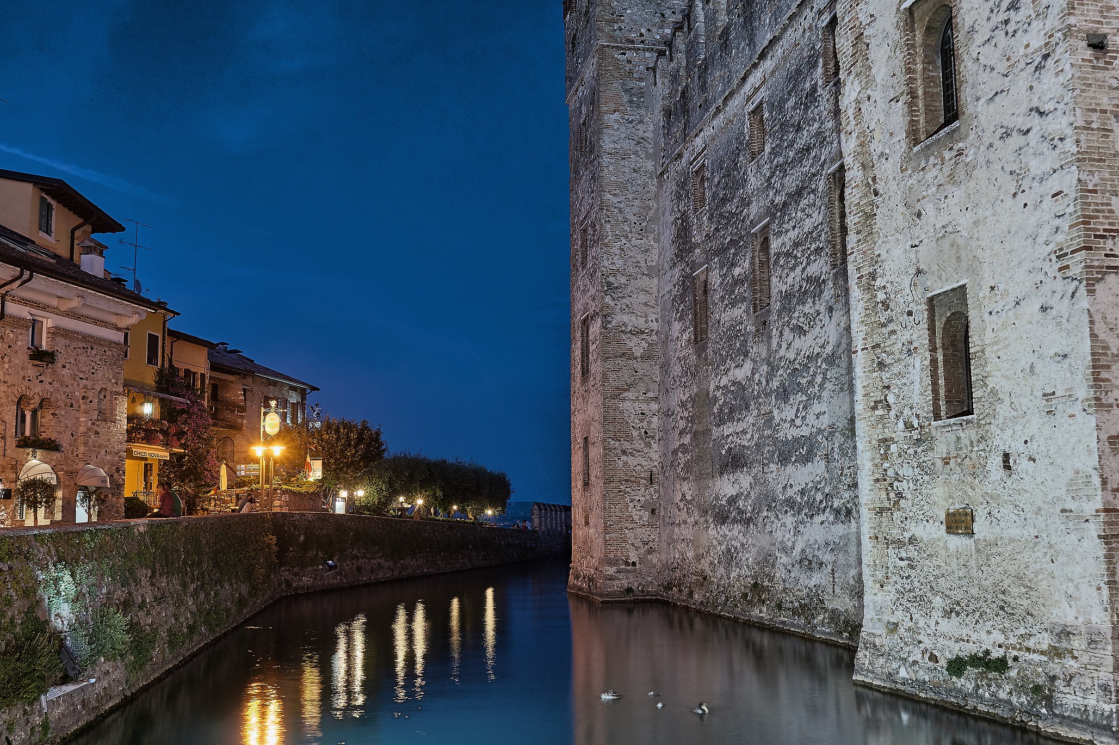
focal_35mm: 35
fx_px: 1087
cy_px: 387
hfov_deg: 54.4
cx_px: 581
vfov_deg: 37.8
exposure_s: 2.5
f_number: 6.3
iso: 100
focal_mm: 20
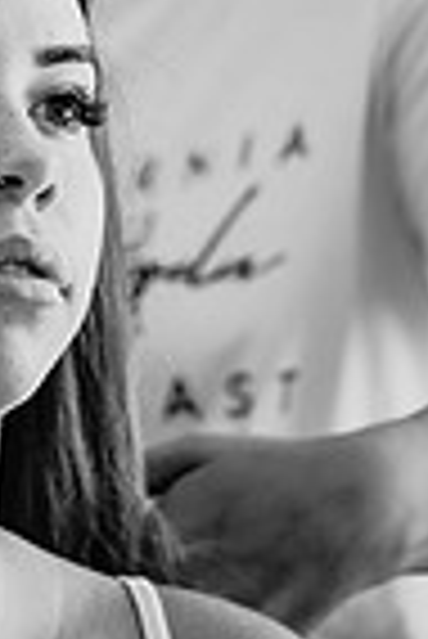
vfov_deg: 6.2
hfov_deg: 4.1
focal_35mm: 332
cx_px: -41
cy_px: 0
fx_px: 5906
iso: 400
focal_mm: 105
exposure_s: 1/250
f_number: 3
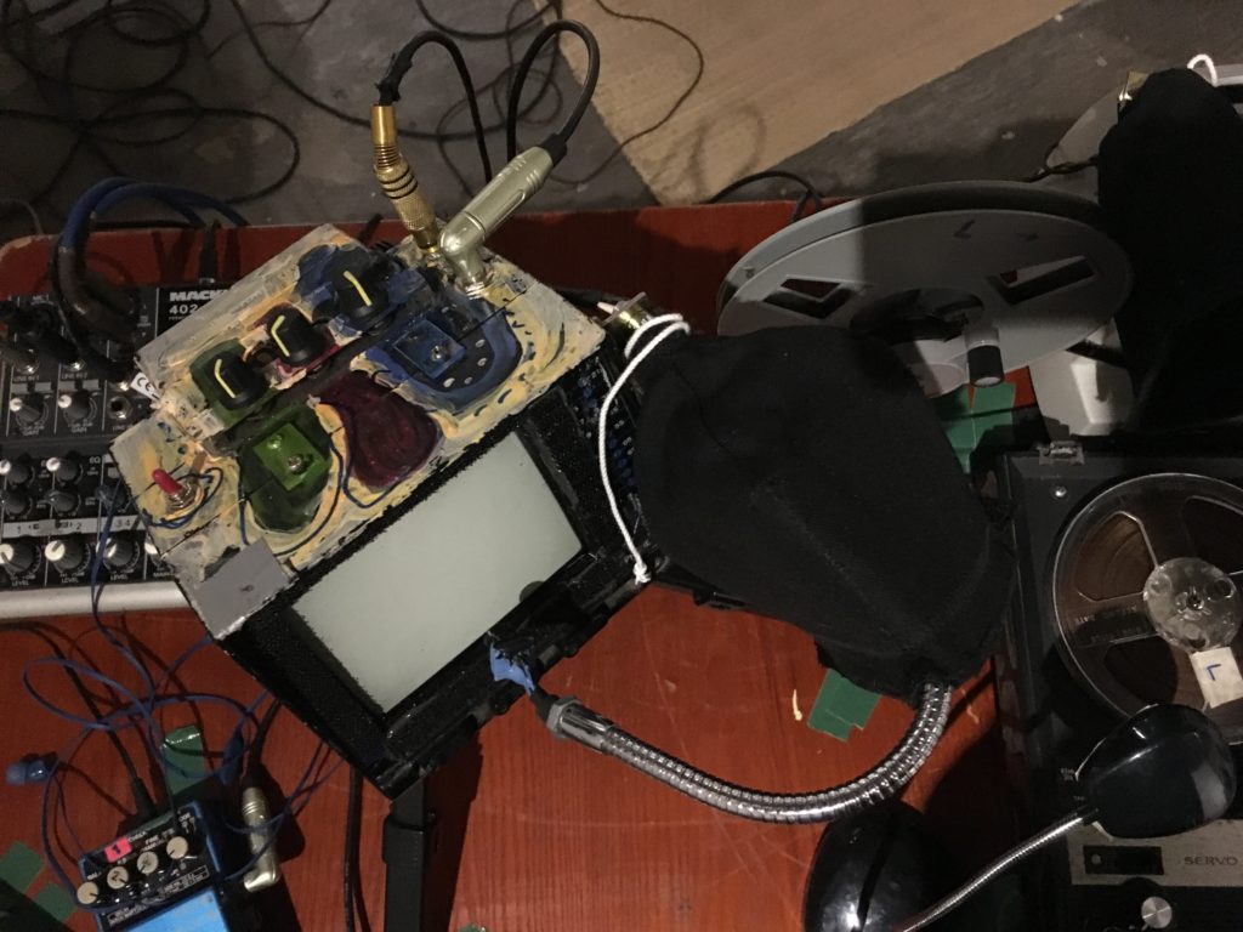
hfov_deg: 61.7
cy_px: 466
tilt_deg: -72.7
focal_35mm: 29
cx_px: 622
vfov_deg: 48.2
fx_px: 1041
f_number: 2.2
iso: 640
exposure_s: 1/17
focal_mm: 4.15
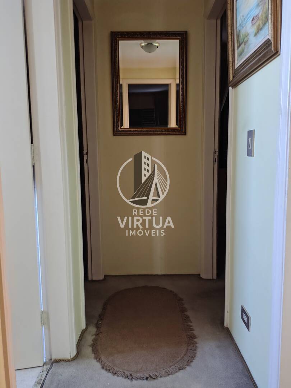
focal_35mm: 25
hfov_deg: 54.9
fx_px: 280
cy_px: 194
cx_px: 146
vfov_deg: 69.4
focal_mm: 4.71
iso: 1350
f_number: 1.7
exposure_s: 1/30
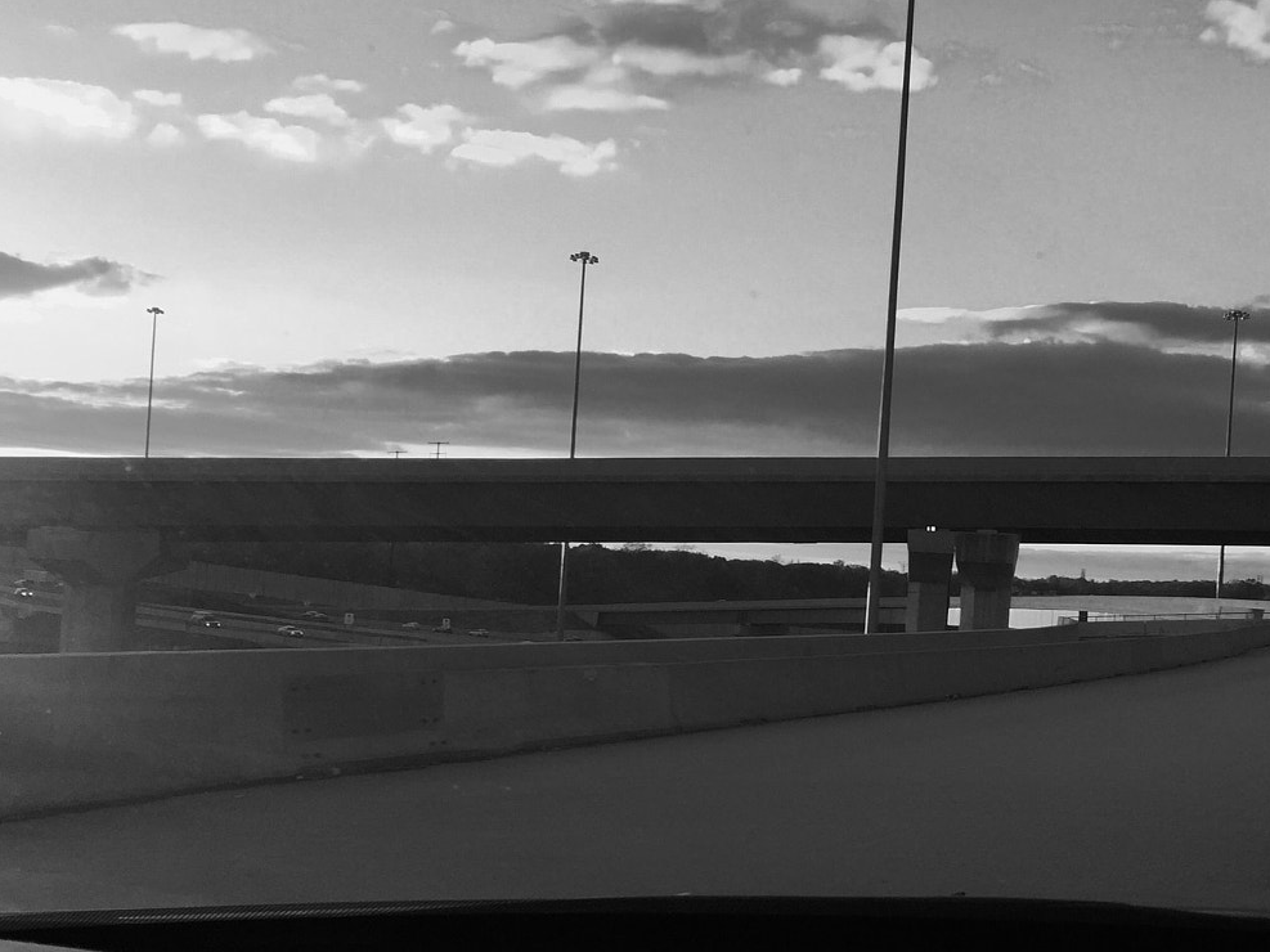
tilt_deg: +1.6
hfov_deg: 39.9
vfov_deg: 30.7
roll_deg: -1.1
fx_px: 1724
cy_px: 612
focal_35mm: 47
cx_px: 852
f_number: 2.2
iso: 32
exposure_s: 1/347
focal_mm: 4.15
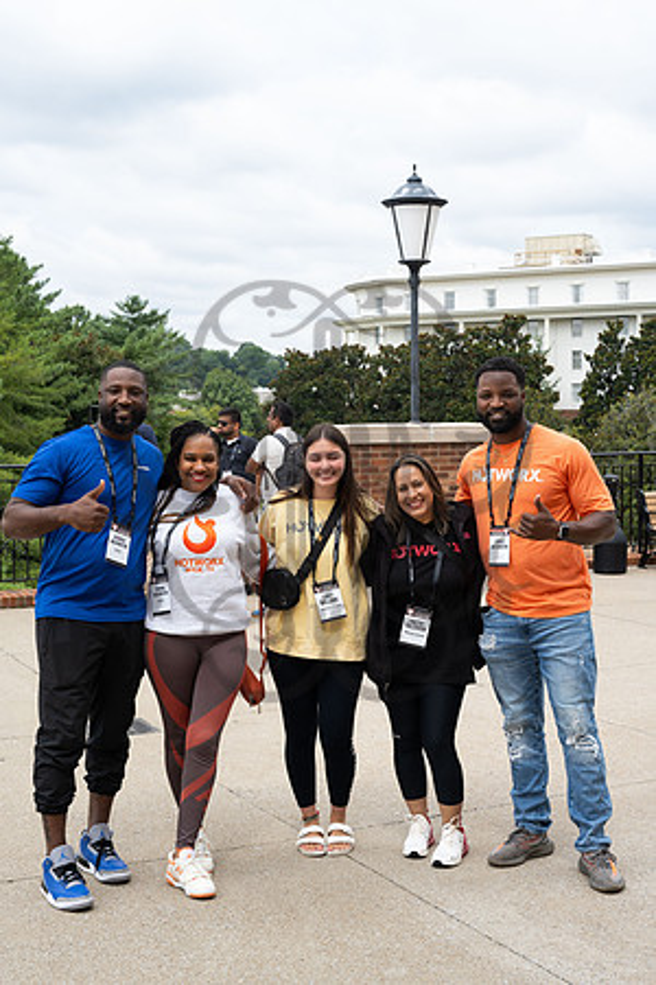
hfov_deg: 27.0
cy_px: 492
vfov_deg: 39.6
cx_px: 328
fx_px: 1367
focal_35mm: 50
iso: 200
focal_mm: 50
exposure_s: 1/320
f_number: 8
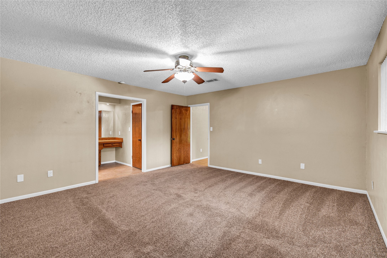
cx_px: 194
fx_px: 161
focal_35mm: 15
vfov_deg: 77.3
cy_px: 129
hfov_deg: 100.4
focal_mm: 10
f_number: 7.1
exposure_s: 1/2
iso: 100
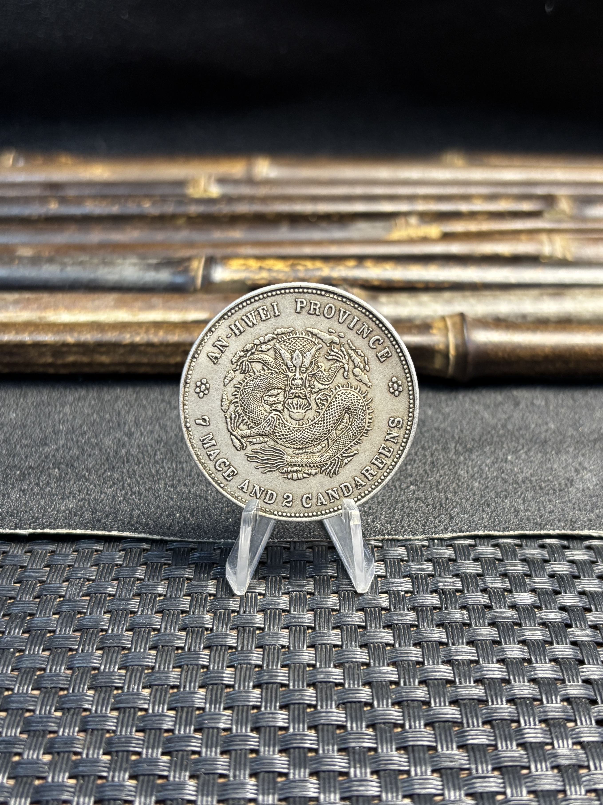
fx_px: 604
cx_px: 302
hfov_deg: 53.1
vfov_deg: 67.3
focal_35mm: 26
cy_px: 402
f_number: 1.6
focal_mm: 5.96
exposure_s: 1/60
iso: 250
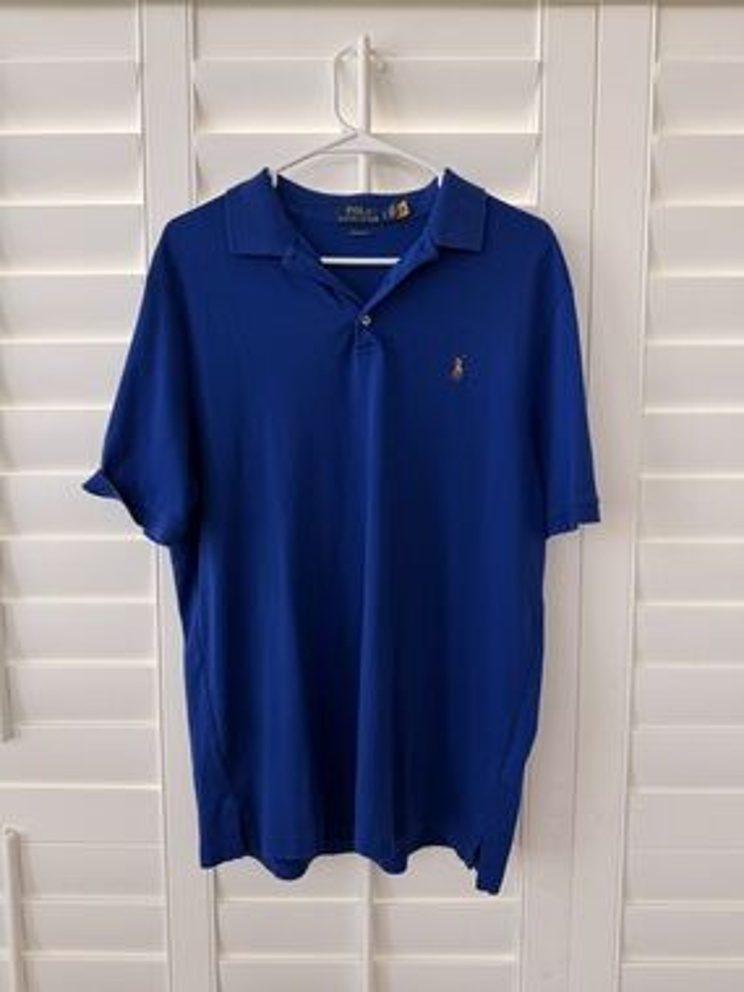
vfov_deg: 71.6
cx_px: 372
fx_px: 688
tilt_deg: -6.9
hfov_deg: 56.8
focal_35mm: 24
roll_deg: -0.4
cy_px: 496
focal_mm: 6.76
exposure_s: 1/120
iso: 100
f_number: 1.78
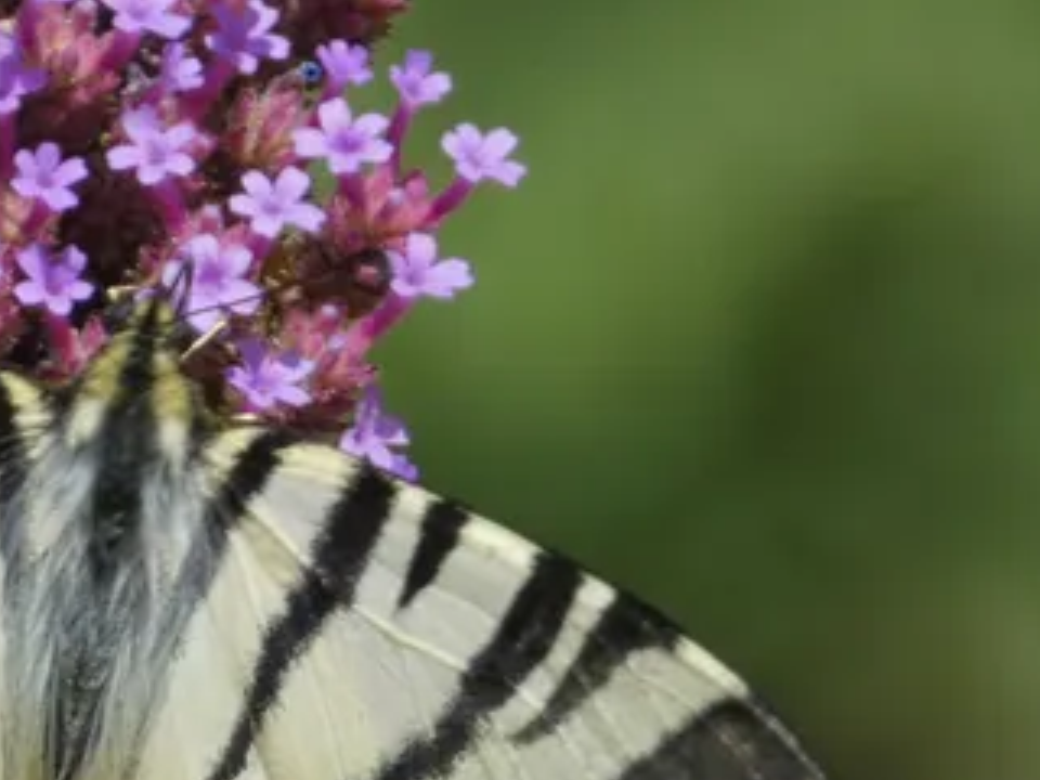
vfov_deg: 1.2
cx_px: 88
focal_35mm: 1283
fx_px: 38546
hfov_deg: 1.5
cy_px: 777
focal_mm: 115
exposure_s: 1/160
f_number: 5.6
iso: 80
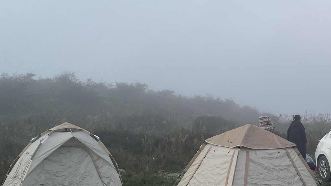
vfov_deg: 24.3
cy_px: 62
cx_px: 268
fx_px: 430
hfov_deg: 40.3
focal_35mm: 49
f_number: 1.6
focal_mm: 4.2
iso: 125
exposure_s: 1/102
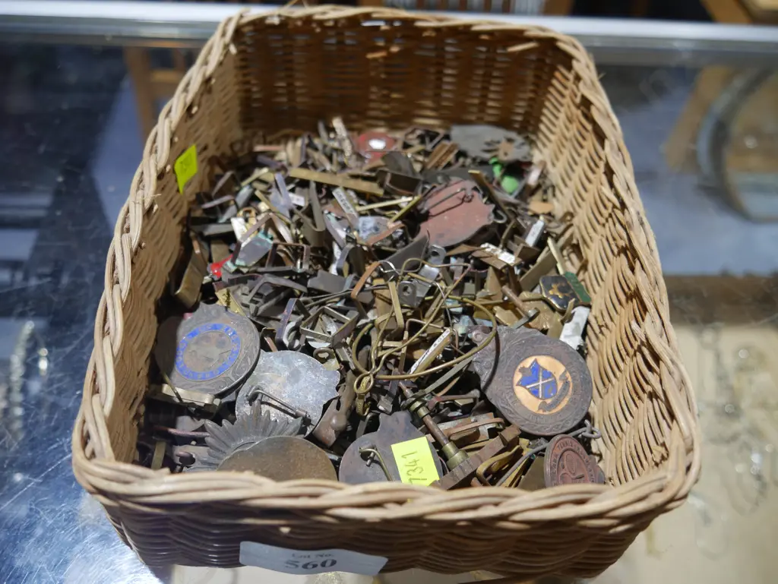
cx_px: 389
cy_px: 292
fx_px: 630
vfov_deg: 49.8
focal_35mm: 28
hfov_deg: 63.4
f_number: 3.5
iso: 320
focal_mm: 14
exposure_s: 1/60
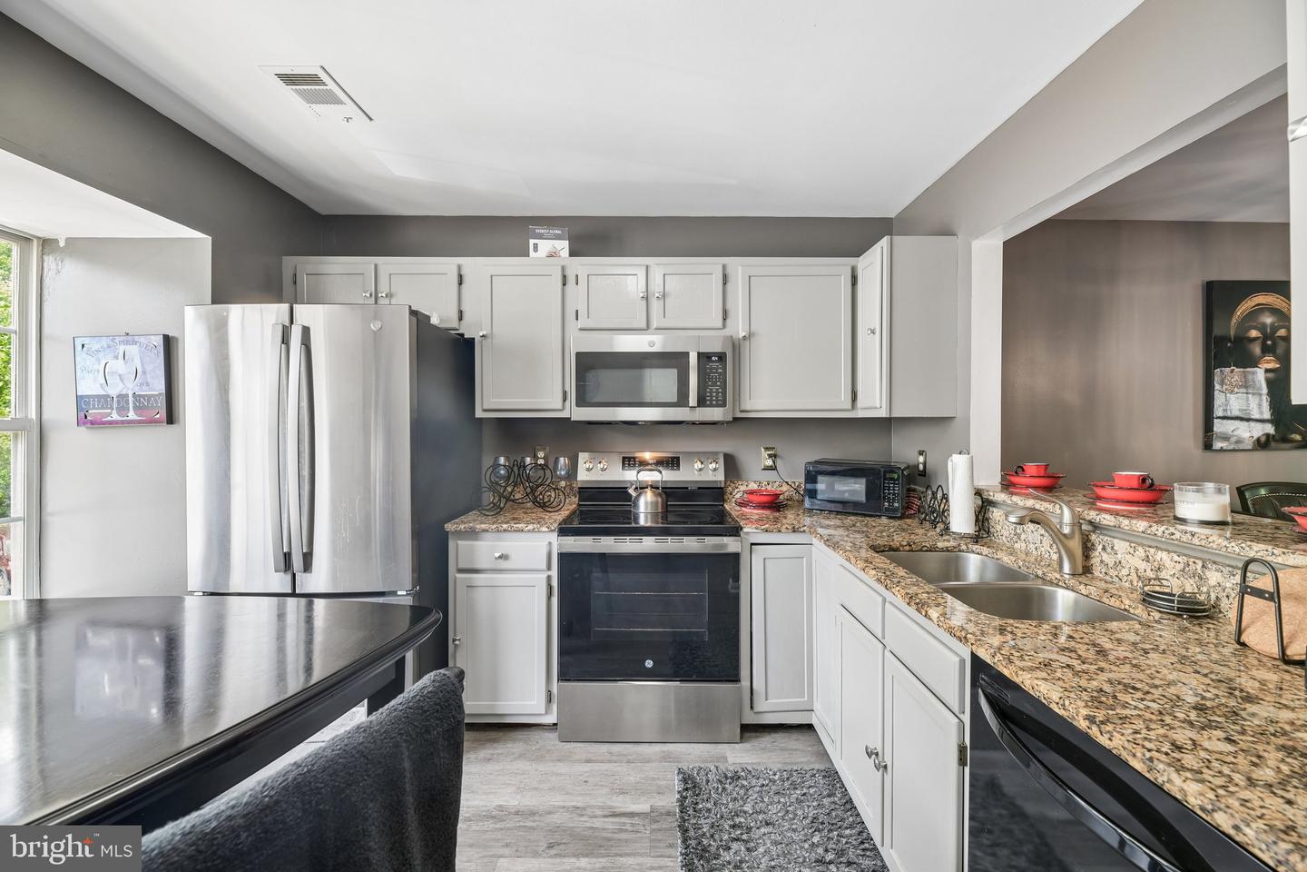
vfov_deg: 81.2
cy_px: 436
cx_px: 654
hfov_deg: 104.3
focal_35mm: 14
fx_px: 508
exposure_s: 1/15
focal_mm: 14
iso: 400
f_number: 8
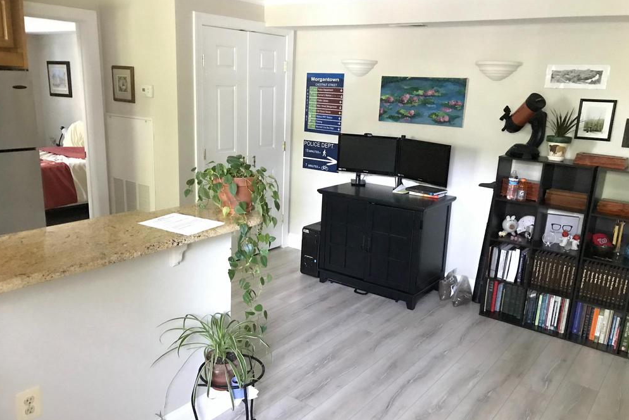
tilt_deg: -15.2
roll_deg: -2.5
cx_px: 317
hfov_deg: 61.9
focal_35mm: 30
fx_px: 524
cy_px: 222
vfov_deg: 43.6
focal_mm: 3.99
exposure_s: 1/4
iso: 100
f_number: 1.8
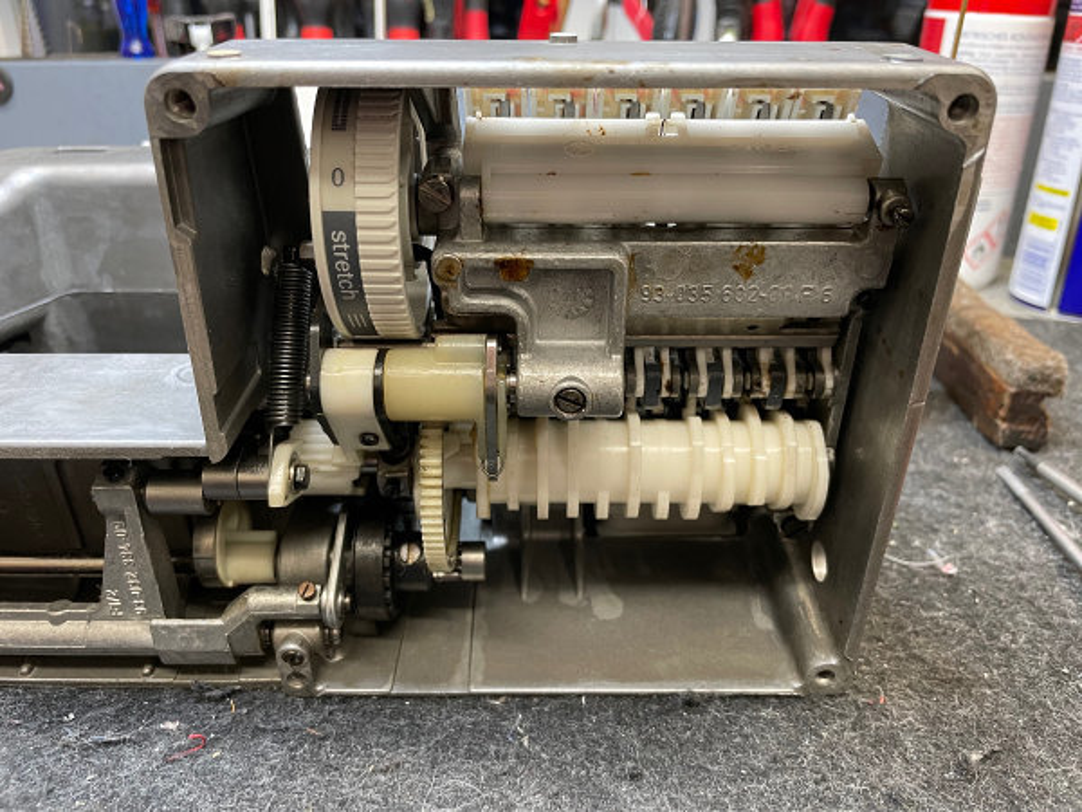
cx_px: 541
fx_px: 813
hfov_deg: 67.3
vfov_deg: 53.1
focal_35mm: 26
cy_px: 406
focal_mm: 4.2
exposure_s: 1/50
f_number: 1.6
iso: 160
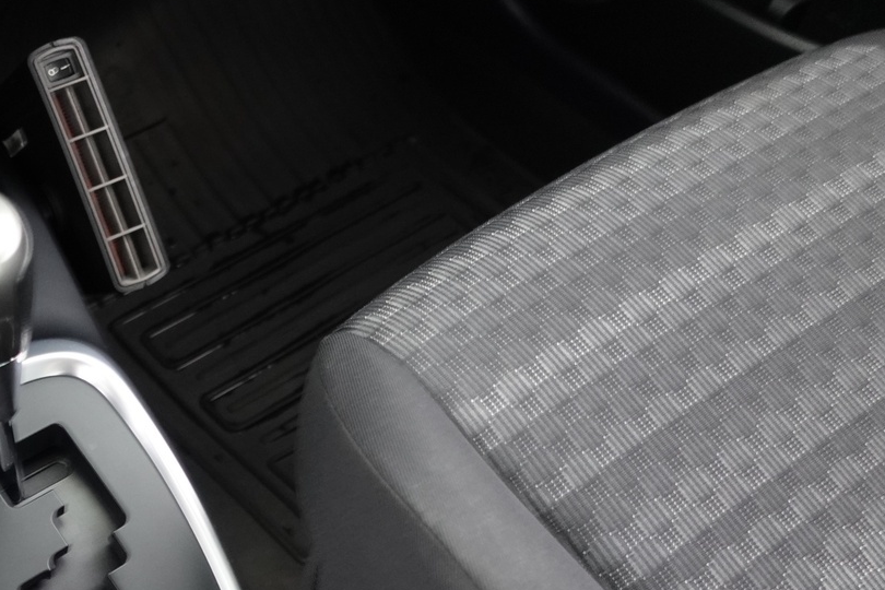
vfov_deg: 27.9
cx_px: 146
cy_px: 399
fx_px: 1180
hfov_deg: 39.1
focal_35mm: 48
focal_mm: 9.4
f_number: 1.8
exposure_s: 1/8
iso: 800
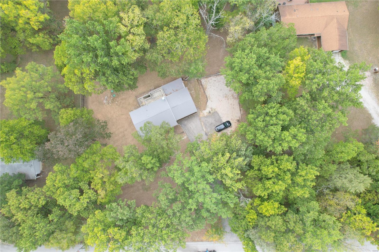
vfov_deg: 57.2
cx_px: 190
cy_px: 126
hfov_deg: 78.6
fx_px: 232
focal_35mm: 22
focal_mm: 8.38
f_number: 2.8
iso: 100
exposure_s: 1/250
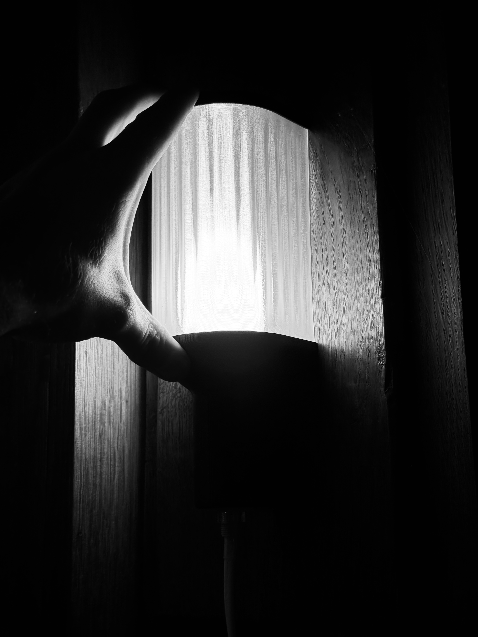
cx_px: 239
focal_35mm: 48
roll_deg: -1.1
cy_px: 318
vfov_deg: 39.7
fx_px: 884
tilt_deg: +12.0
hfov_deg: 30.3
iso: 160
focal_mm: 6.76
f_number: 1.78
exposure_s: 1/242
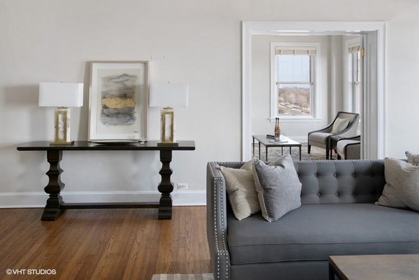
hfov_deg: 54.4
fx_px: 408
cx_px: 210
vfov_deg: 37.9
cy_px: 140
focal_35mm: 35
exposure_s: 1
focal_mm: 35
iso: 200
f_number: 8
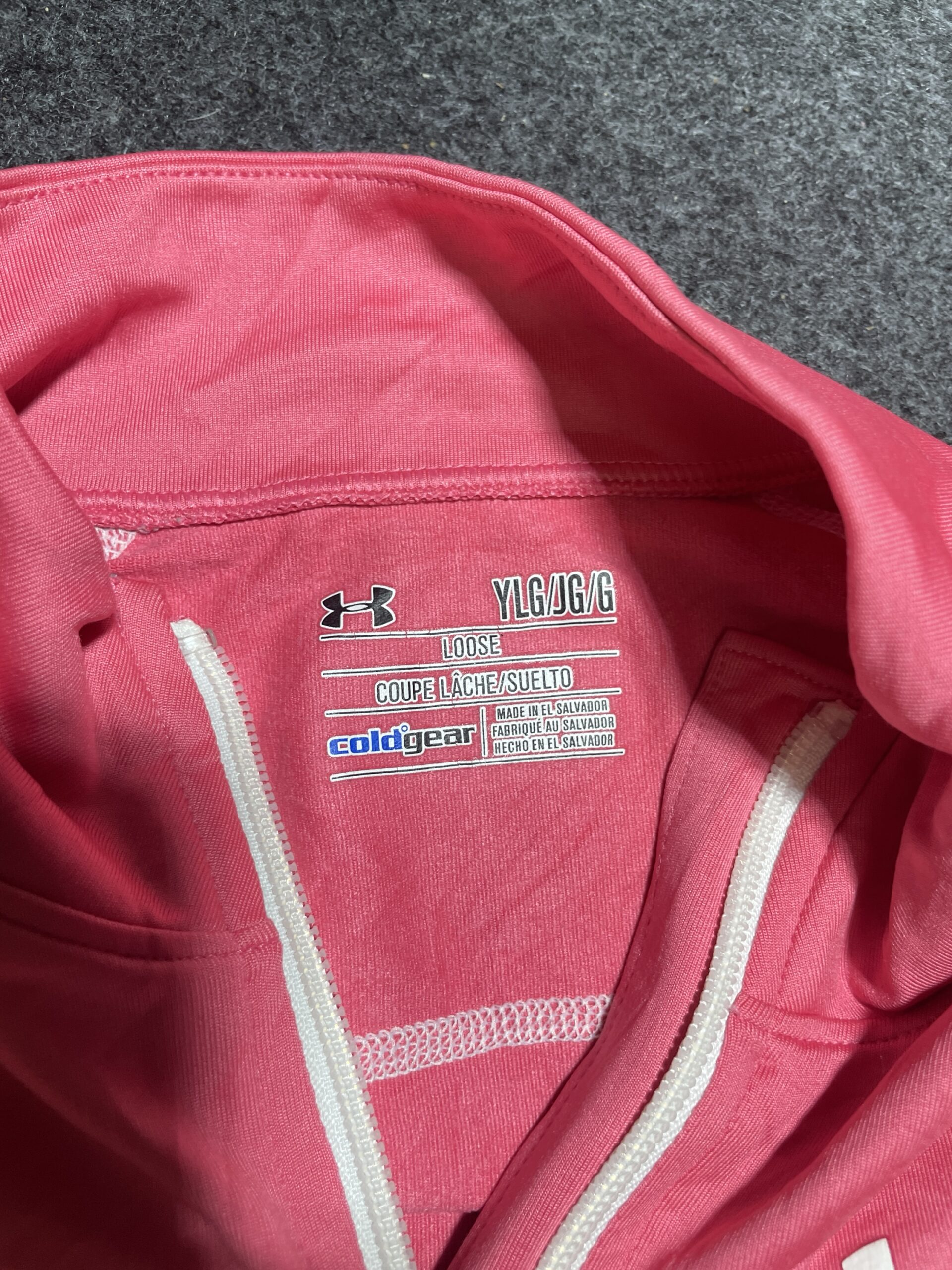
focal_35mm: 26
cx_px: 476
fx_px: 953
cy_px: 635
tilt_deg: -49.1
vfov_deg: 67.3
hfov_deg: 53.1
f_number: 1.6
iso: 125
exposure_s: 1/100
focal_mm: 4.2
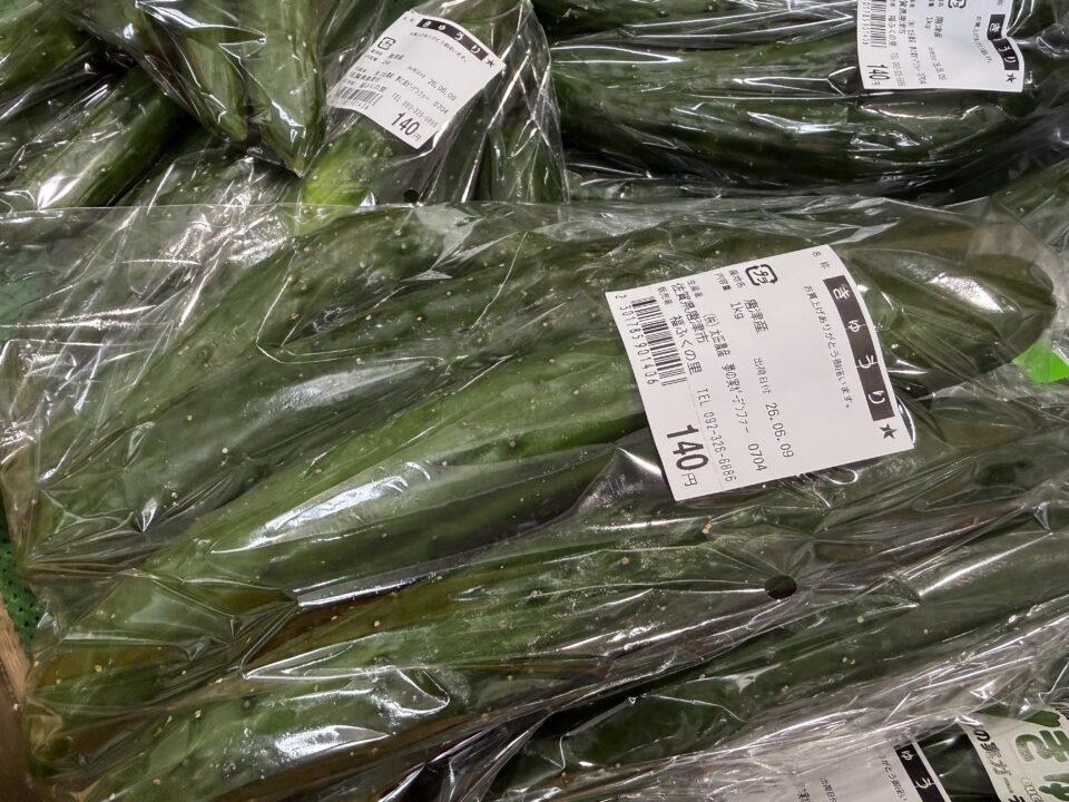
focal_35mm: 24
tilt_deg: -55.7
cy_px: 401
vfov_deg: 56.8
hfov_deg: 71.6
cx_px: 534
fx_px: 741
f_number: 2.2
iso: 320
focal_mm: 2.22
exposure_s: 1/120
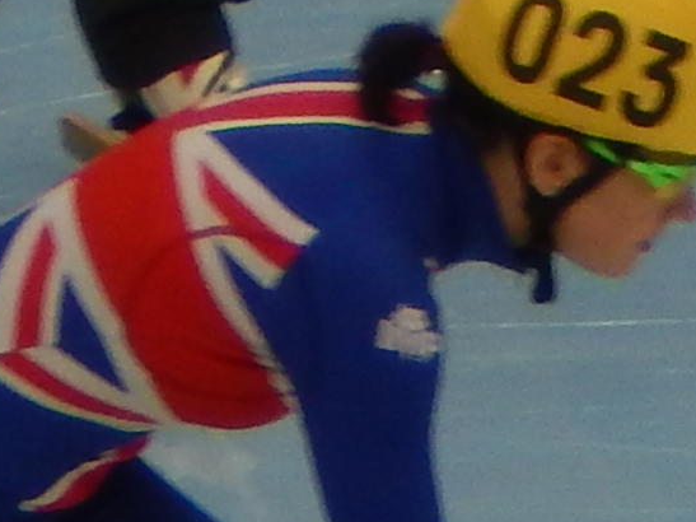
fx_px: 6714
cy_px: 215
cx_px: 399
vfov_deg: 4.4
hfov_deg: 5.9
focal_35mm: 334
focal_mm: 50.1
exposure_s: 1/50
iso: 125
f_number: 5.7
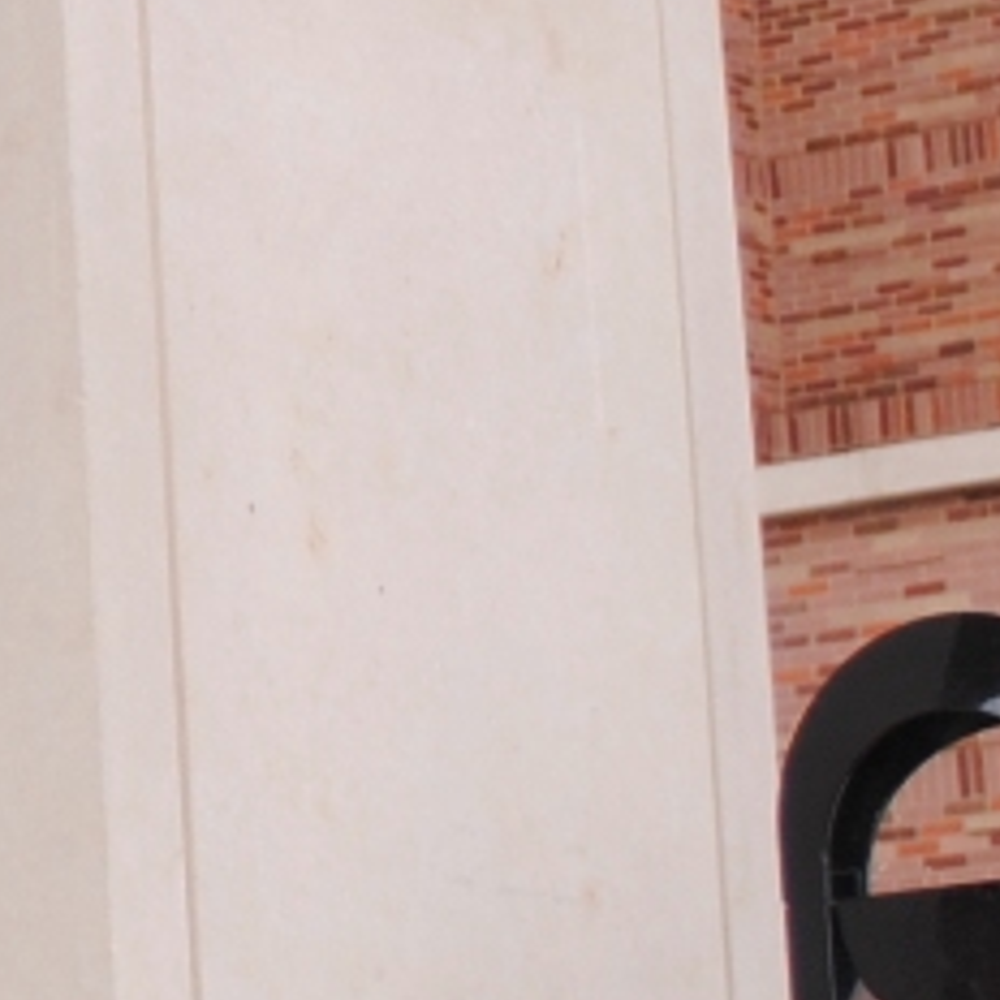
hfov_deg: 12.0
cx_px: -733
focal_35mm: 135
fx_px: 4412
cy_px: 808
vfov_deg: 12.9
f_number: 4
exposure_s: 1/200
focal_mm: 22
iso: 100
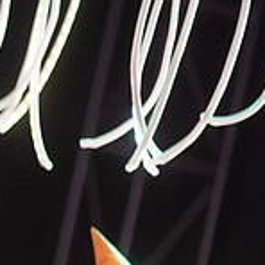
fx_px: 5179
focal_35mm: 598
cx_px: -224
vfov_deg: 2.9
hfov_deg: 2.9
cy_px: 270
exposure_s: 1/320
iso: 1250
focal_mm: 170
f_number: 3.5
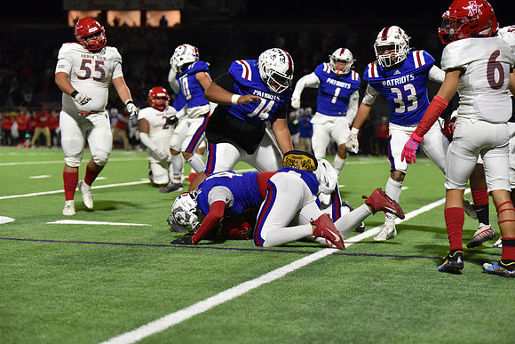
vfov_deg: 14.4
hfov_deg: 21.5
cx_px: 258
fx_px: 1359
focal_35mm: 95
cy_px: 172
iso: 2200
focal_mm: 95
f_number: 2.8
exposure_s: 1/500
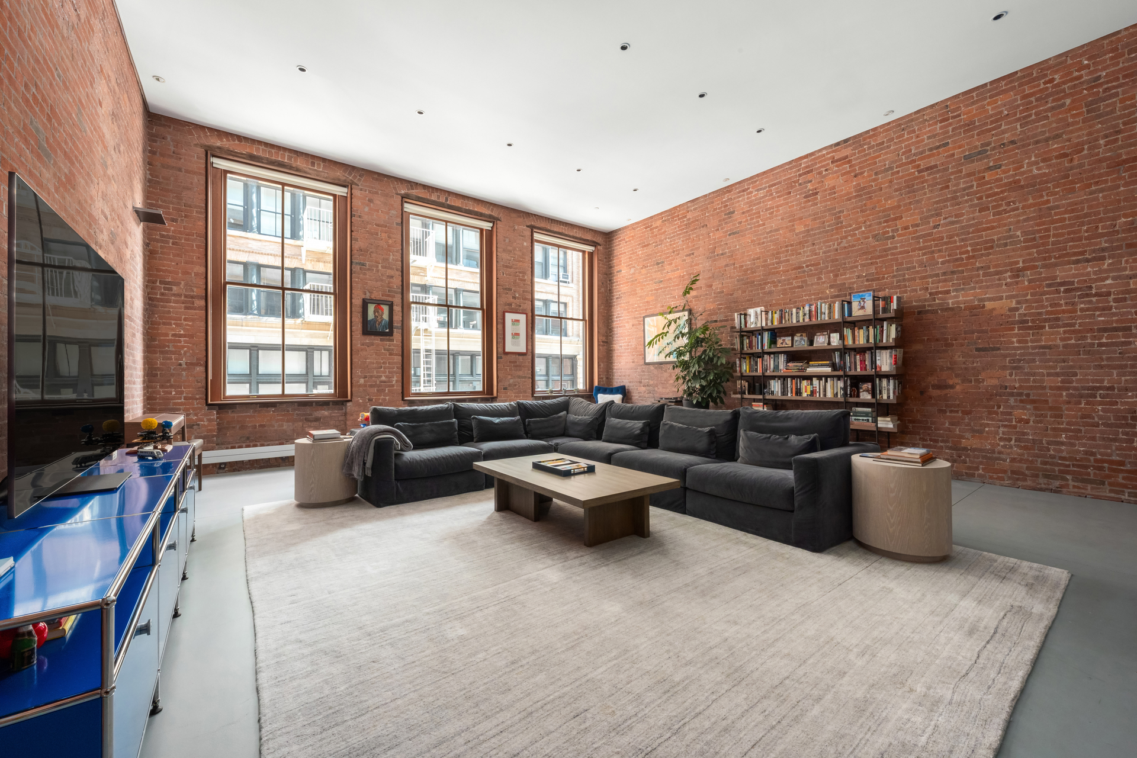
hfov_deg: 104.3
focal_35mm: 14
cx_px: 568
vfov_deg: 81.2
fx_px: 442
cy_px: 379
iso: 800
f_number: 22
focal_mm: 14
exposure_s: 1.5
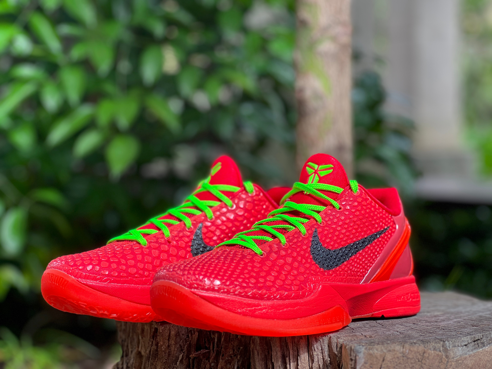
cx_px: 246
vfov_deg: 19.1
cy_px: 184
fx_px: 1094
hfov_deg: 25.3
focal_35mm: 77
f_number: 2.8
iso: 25
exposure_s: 1/121
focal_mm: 9
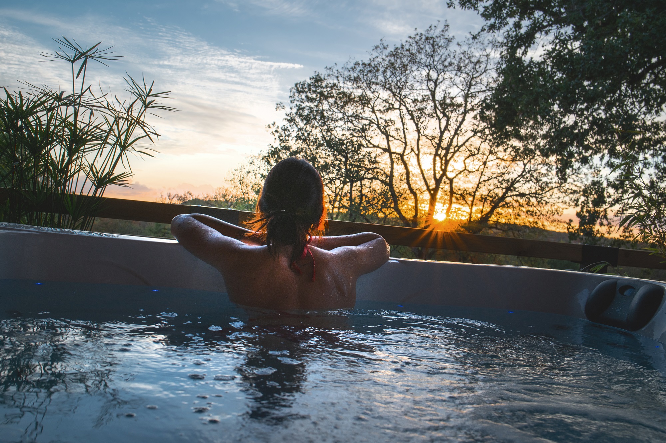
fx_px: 647
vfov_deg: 37.8
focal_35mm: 35
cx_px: 333
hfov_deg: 54.5
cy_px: 222
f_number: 10
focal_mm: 35
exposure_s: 1/160
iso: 400
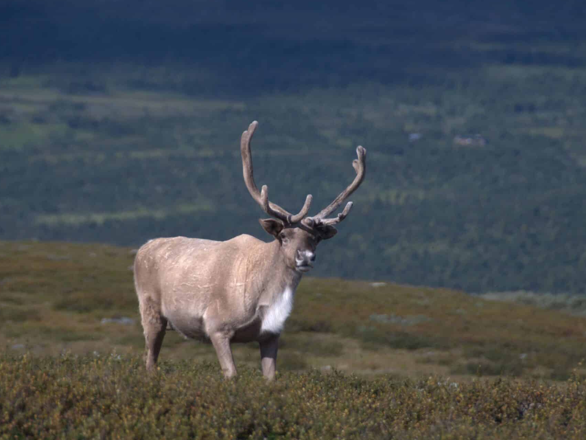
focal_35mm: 433
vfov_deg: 3.4
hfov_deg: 4.6
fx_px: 7330
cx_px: 297
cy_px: 247
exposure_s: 1/640
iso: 200
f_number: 5.6
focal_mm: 200
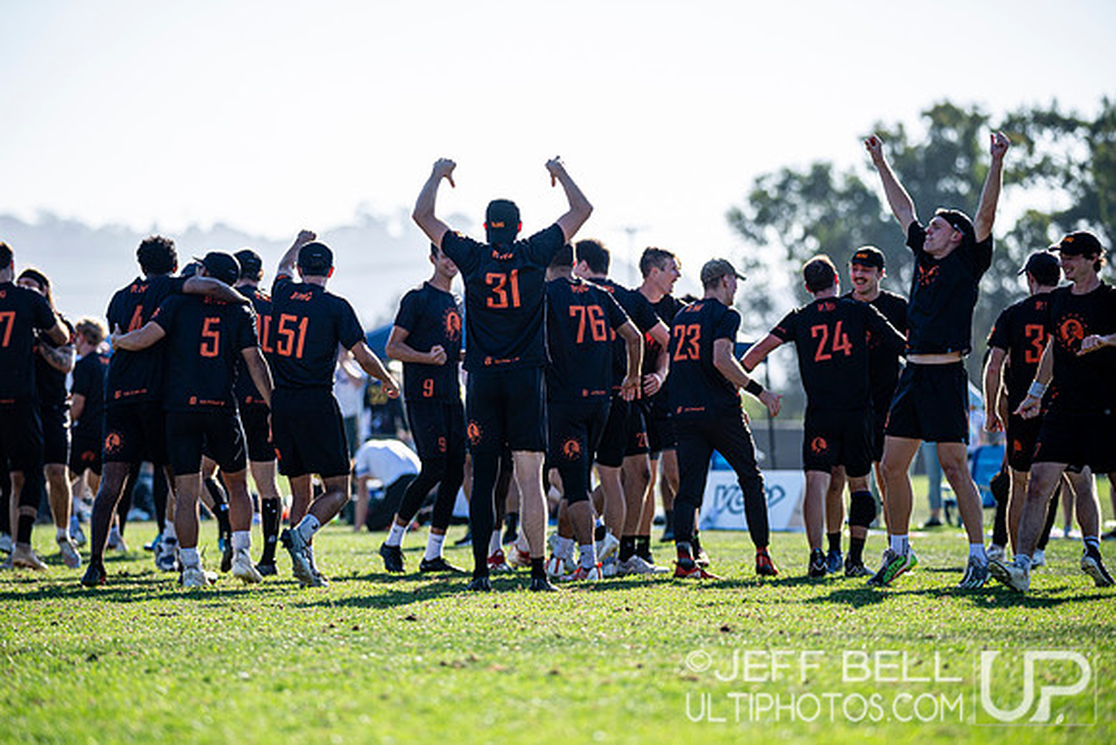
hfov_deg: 11.1
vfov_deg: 7.4
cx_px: 558
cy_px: 372
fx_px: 5736
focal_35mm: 185
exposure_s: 1/1250
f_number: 3.2
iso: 110
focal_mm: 185
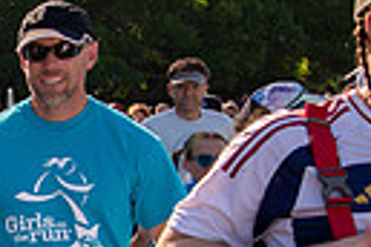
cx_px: -449
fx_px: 2226
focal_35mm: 216
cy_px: 325
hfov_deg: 8.8
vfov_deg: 6.3
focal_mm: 48
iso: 800
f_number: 8
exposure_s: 1/1000
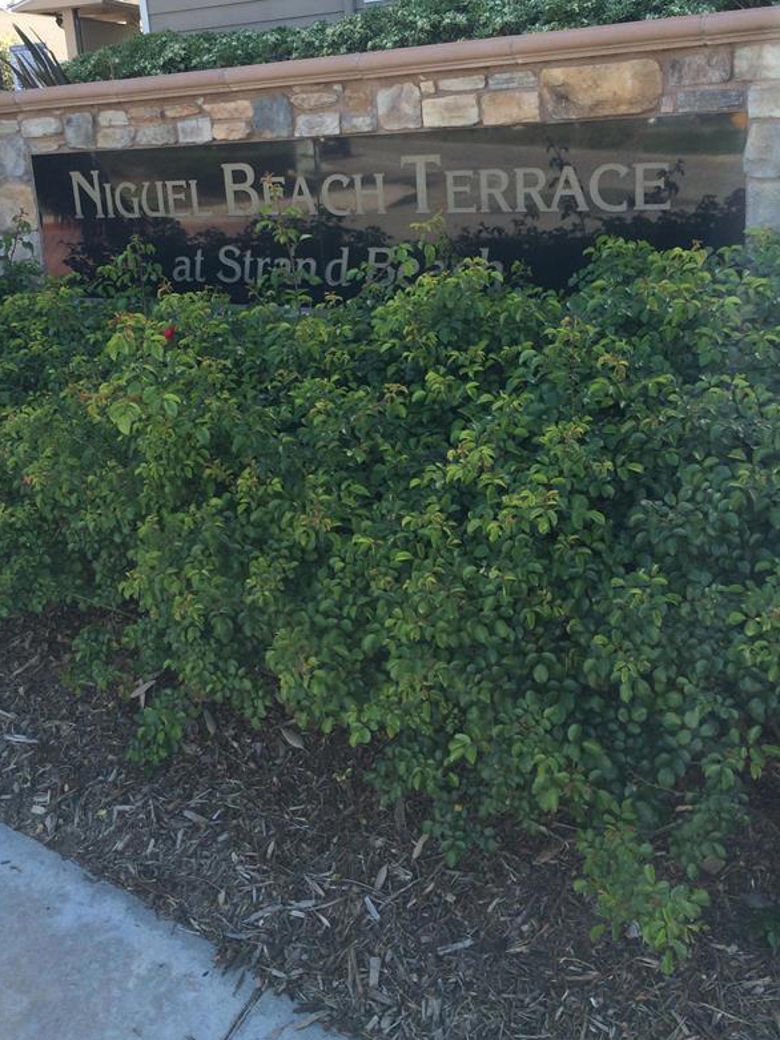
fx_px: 1141
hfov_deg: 37.7
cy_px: 405
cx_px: 357
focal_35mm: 38
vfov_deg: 48.6
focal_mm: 4.15
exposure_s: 1/387
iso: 32
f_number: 2.2
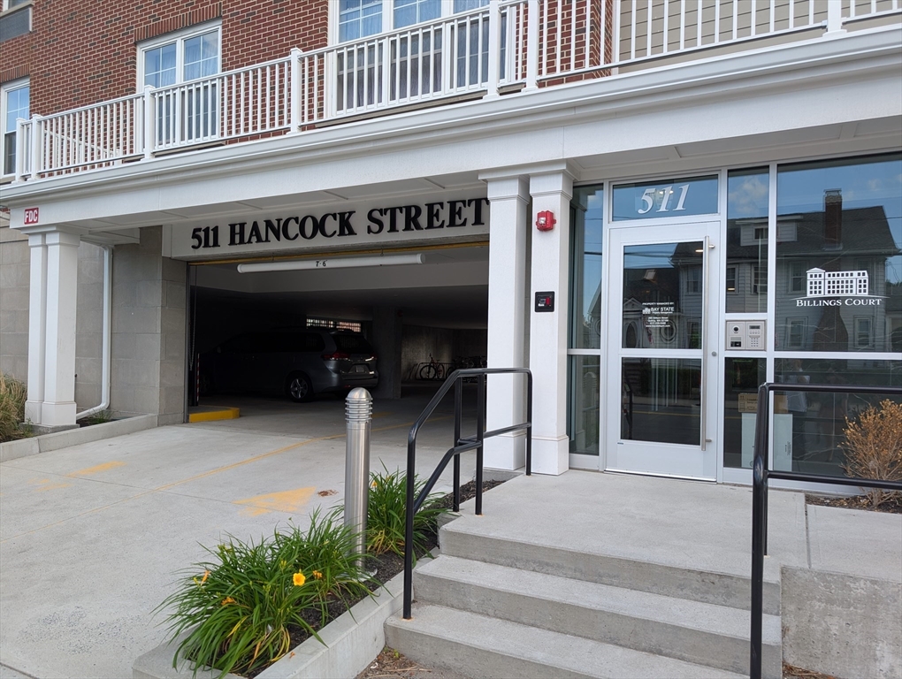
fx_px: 626
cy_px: 340
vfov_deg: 56.9
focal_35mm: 24
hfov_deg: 71.5
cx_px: 451
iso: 22
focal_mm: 6.9
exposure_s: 1/238
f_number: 1.68
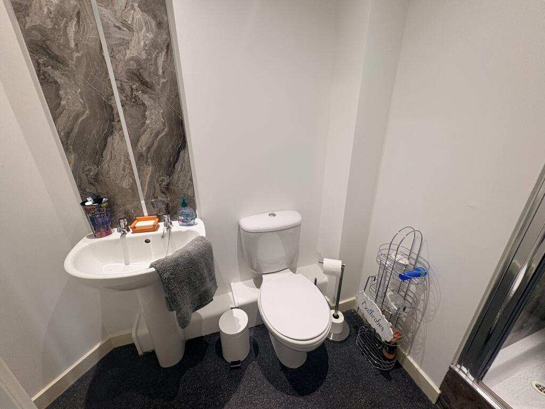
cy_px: 204
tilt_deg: -21.4
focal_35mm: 14
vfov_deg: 85.7
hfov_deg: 102.1
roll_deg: +0.6
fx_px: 220
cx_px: 272
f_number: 2.2
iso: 125
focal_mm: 2.22
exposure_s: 1/50
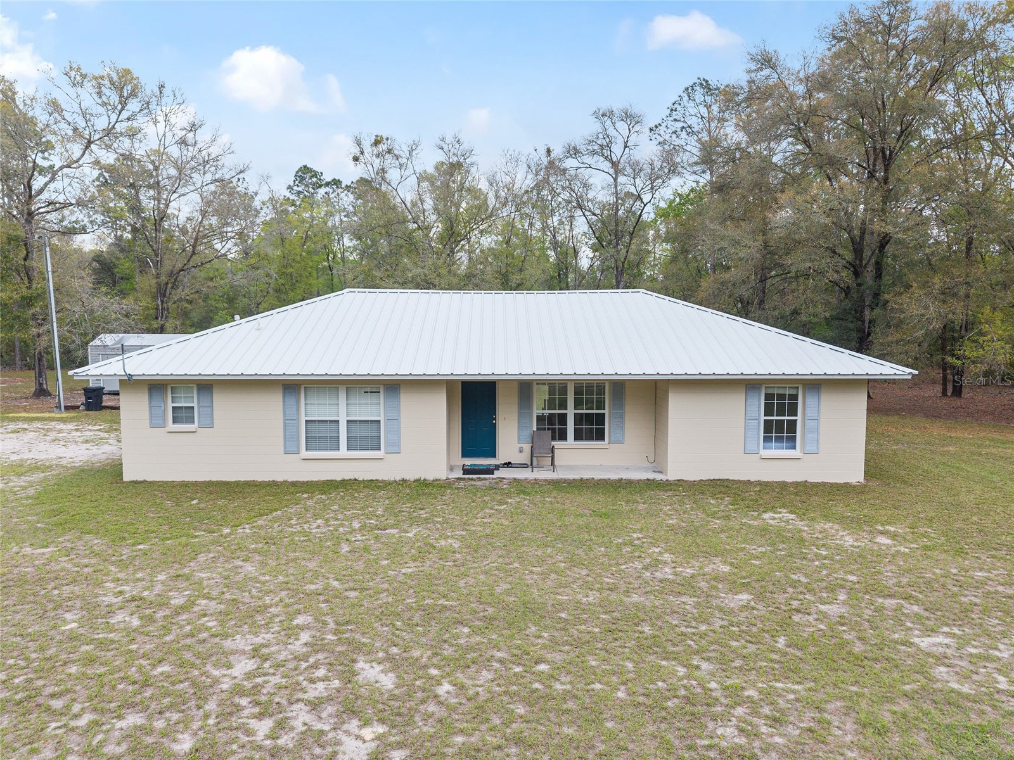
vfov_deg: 56.8
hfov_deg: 71.6
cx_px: 507
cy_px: 380
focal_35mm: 24
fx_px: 703
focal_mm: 8.67
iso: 230
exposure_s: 1/1000
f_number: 1.8
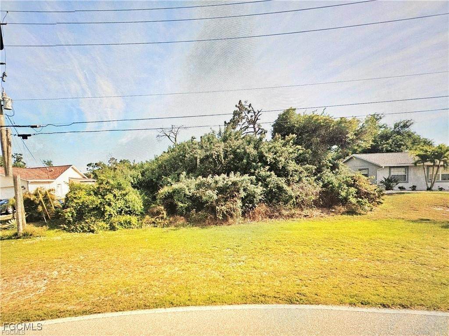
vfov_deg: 58.9
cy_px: 168
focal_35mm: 23
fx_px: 298
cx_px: 224
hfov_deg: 73.9
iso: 640
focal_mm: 6.3
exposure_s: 1/60.2
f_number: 1.7
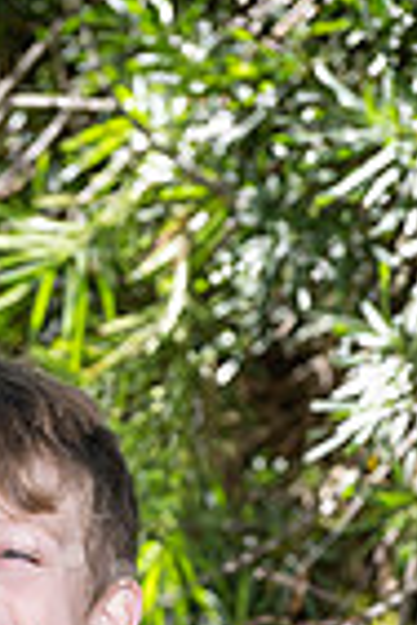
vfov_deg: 5.3
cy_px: 940
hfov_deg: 3.6
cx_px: -35
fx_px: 6671
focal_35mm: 384
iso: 200
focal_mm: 120
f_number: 5.6
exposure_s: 1/200
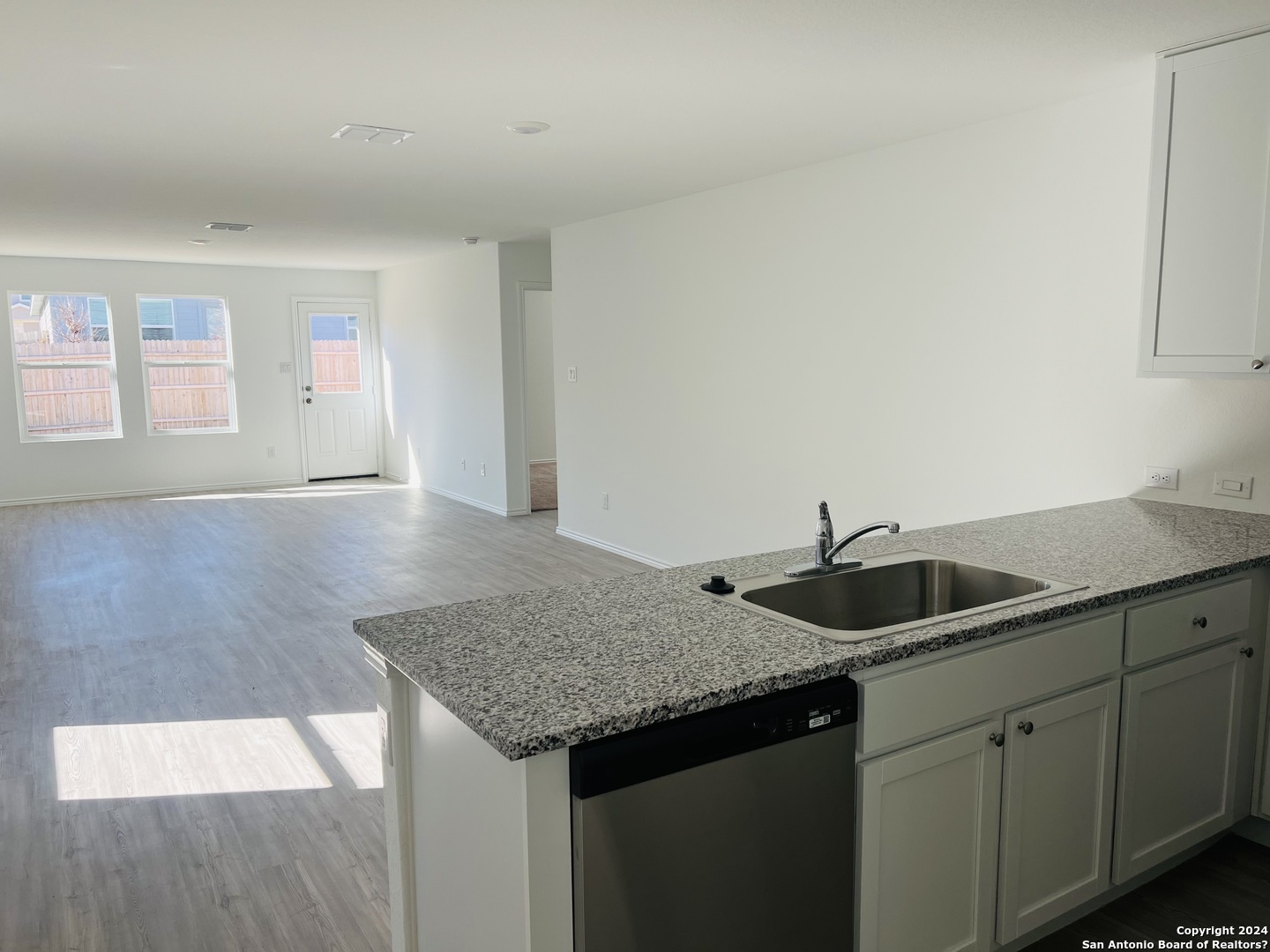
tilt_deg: -7.7
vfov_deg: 53.1
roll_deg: +0.4
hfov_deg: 67.3
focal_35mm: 26
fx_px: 954
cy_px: 476
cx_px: 635
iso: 50
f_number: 1.5
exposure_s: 1/377
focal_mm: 5.7
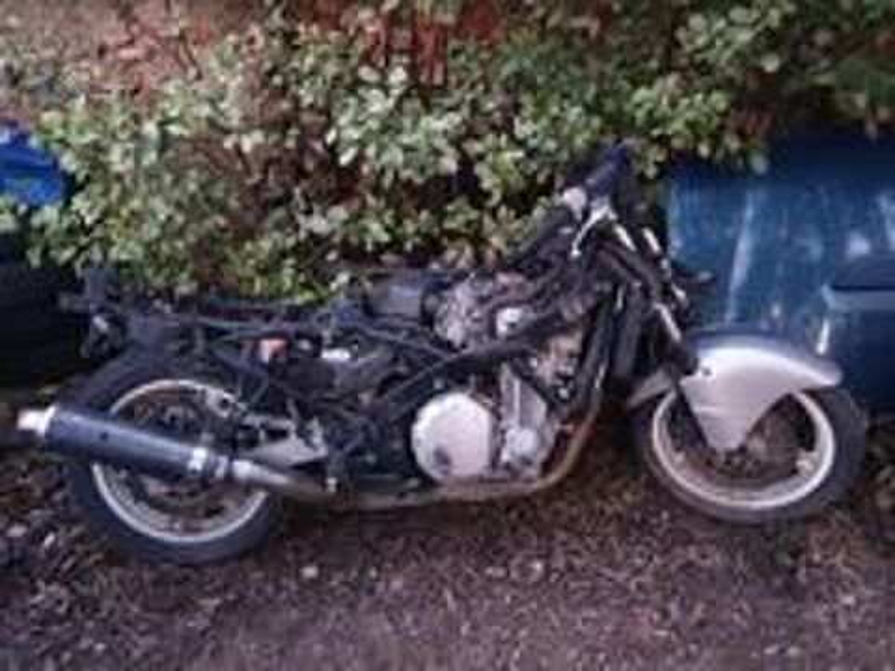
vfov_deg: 53.1
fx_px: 672
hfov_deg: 67.3
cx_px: 448
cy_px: 336
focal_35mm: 26
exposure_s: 1/20
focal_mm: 4.32
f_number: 1.5
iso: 500
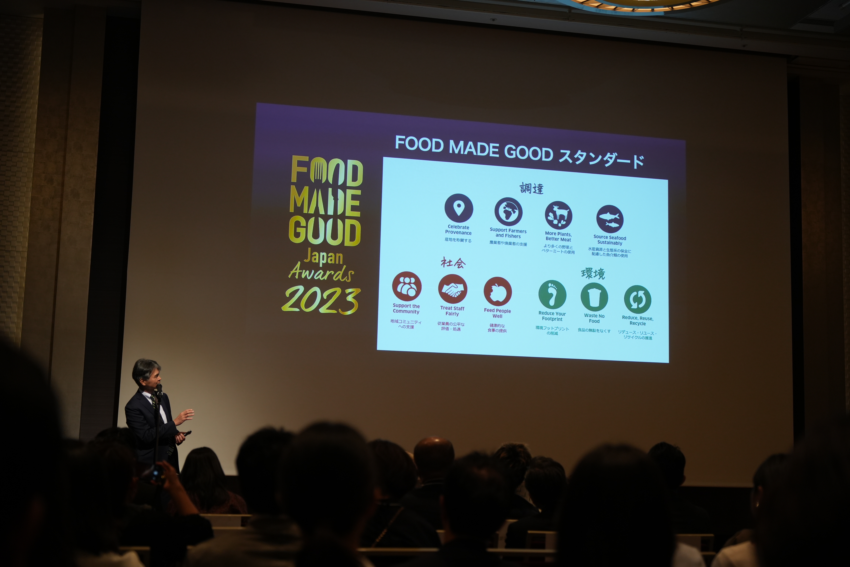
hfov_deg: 39.0
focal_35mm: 51
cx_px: 425
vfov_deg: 26.5
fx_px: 1202
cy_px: 284
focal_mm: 50.9
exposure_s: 1/160
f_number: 2.8
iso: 1000
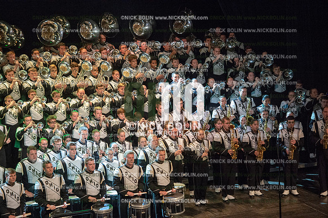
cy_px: 109
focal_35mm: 140
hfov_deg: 14.7
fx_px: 1275
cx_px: 164
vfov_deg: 9.8
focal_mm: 140
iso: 8000
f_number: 2.8
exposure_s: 1/2000
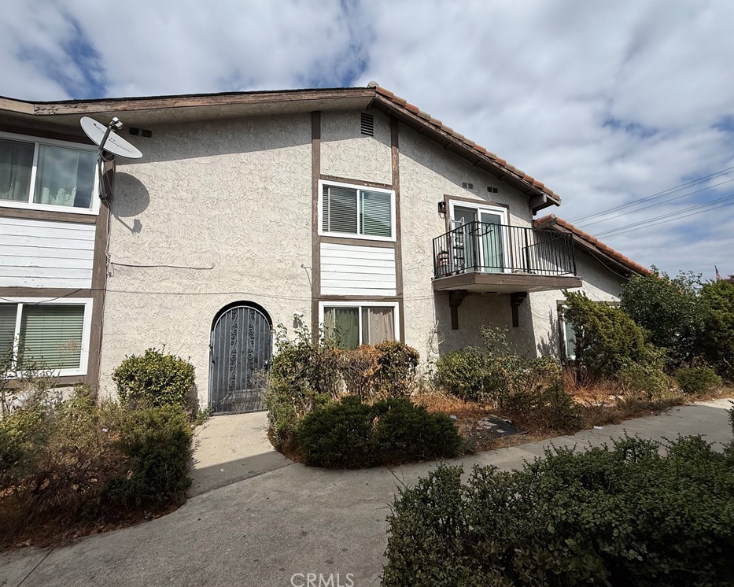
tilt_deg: +7.4
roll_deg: +0.0
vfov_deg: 84.0
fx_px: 326
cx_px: 363
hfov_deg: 96.8
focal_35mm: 15
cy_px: 290
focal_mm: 2.22
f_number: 2.2
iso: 64
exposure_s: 1/6803
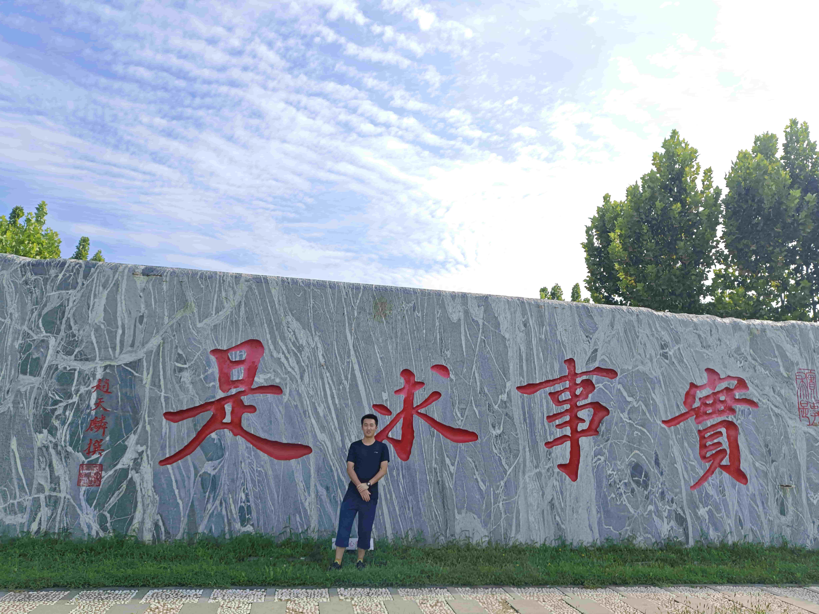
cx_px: 410
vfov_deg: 58.9
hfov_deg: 73.9
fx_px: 544
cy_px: 307
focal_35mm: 23
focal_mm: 5.56
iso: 71
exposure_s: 1/1667
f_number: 1.88
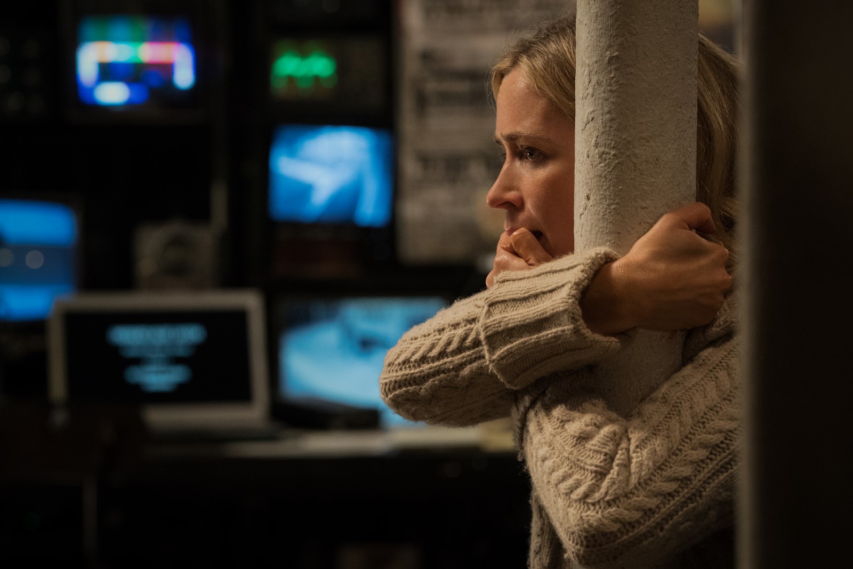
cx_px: 426
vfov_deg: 6.9
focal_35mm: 198
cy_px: 284
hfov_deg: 10.4
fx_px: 4692
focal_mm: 198
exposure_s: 1/100
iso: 6400
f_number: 7.1
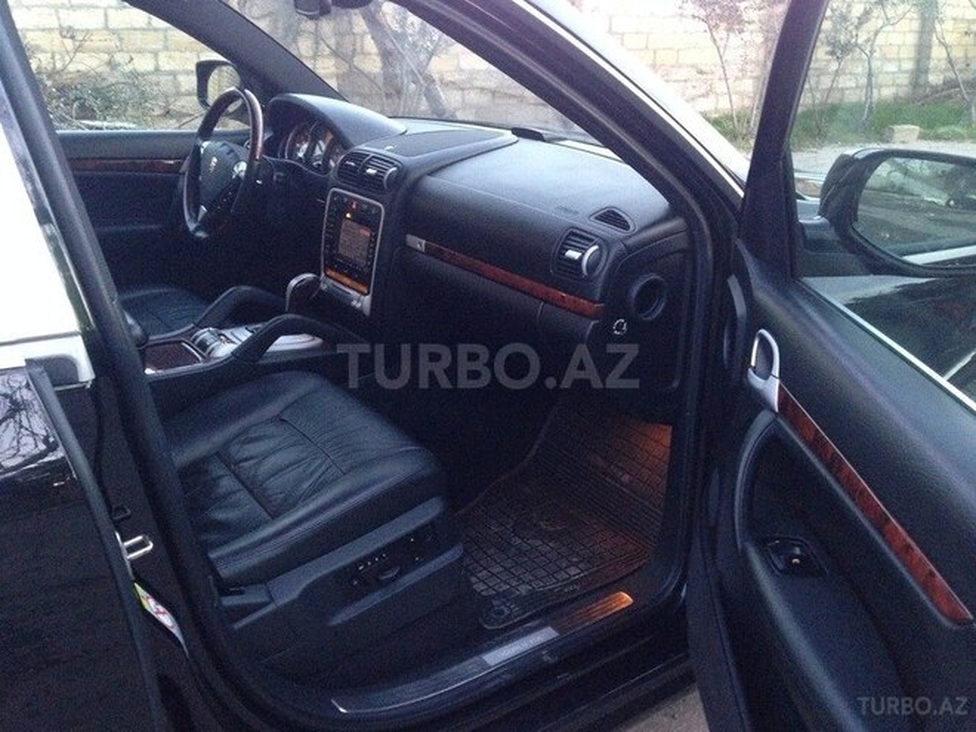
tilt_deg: -21.1
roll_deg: +1.4
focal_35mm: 33
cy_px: 366
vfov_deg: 42.9
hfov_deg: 55.4
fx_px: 930
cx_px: 488
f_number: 2.4
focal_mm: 4.12
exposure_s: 1/15
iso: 500
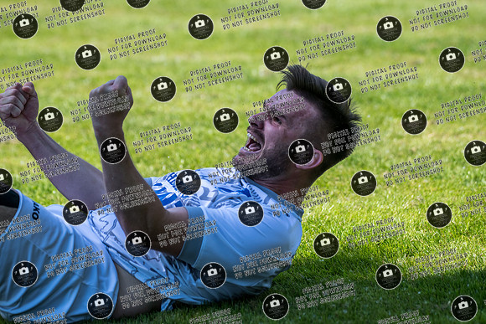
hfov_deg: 10.3
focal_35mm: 200
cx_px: 243
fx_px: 2701
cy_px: 162
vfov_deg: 6.9
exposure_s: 1/1600
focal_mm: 200
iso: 320
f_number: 5.6
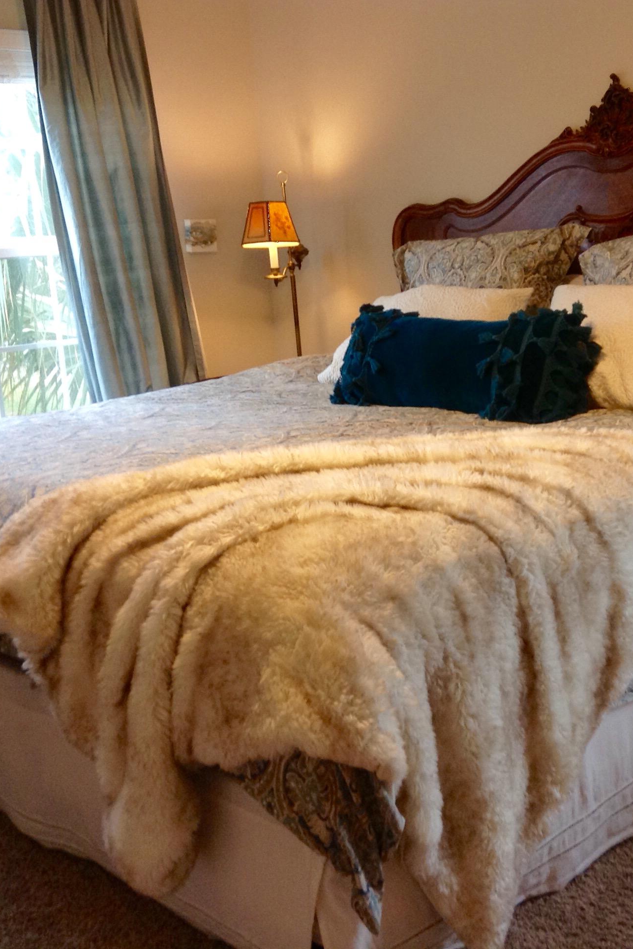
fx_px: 1213
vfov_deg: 42.7
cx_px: 427
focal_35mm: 46
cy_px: 475
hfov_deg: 29.0
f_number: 2.4
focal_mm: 3.3
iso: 50
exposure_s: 1/24
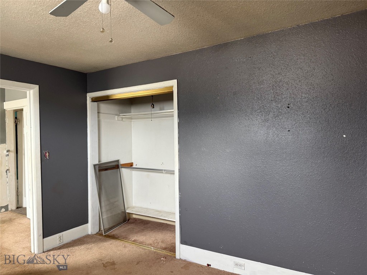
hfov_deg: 71.6
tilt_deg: -1.5
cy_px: 138
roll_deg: +1.2
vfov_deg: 56.8
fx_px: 254
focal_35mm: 24
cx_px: 184
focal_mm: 6.76
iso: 200
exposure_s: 1/65
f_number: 1.78
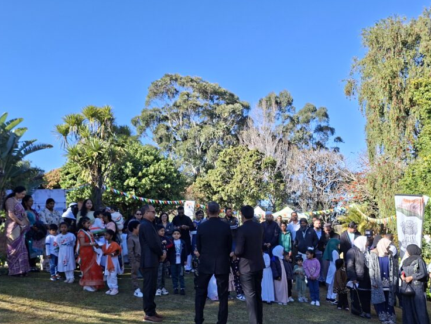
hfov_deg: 56.7
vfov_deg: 43.5
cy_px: 218
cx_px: 237
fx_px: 398
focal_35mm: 32
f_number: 1.8
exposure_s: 1/890
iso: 50
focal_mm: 5.54
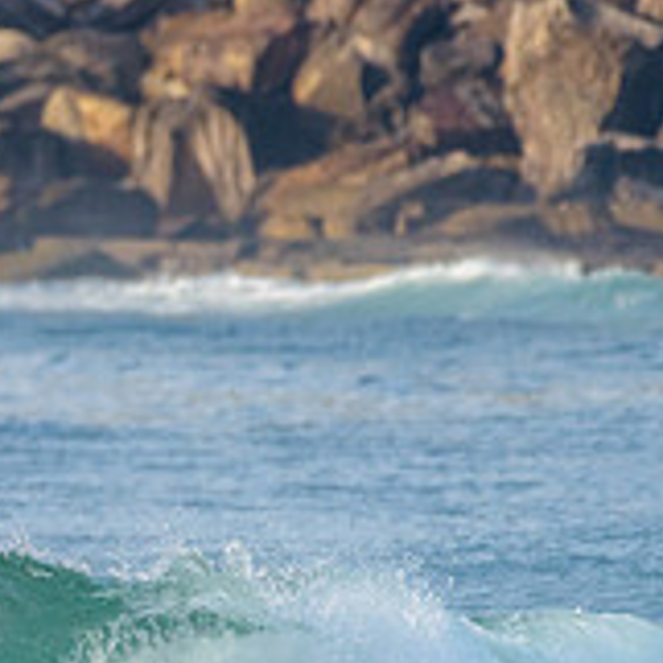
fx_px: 40586
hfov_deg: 0.9
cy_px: 521
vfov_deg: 0.9
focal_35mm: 1873
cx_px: -256
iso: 720
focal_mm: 500
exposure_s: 1/2000
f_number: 5.6
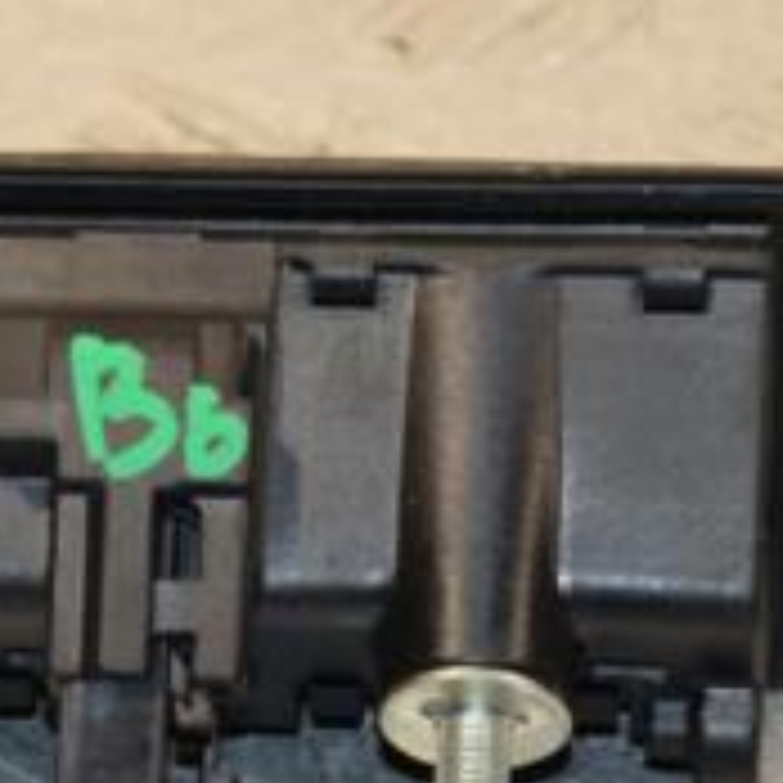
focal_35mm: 460
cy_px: 468
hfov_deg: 3.8
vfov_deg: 3.8
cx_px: 230
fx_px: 11784
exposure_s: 1/200
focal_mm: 105
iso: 800
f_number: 8
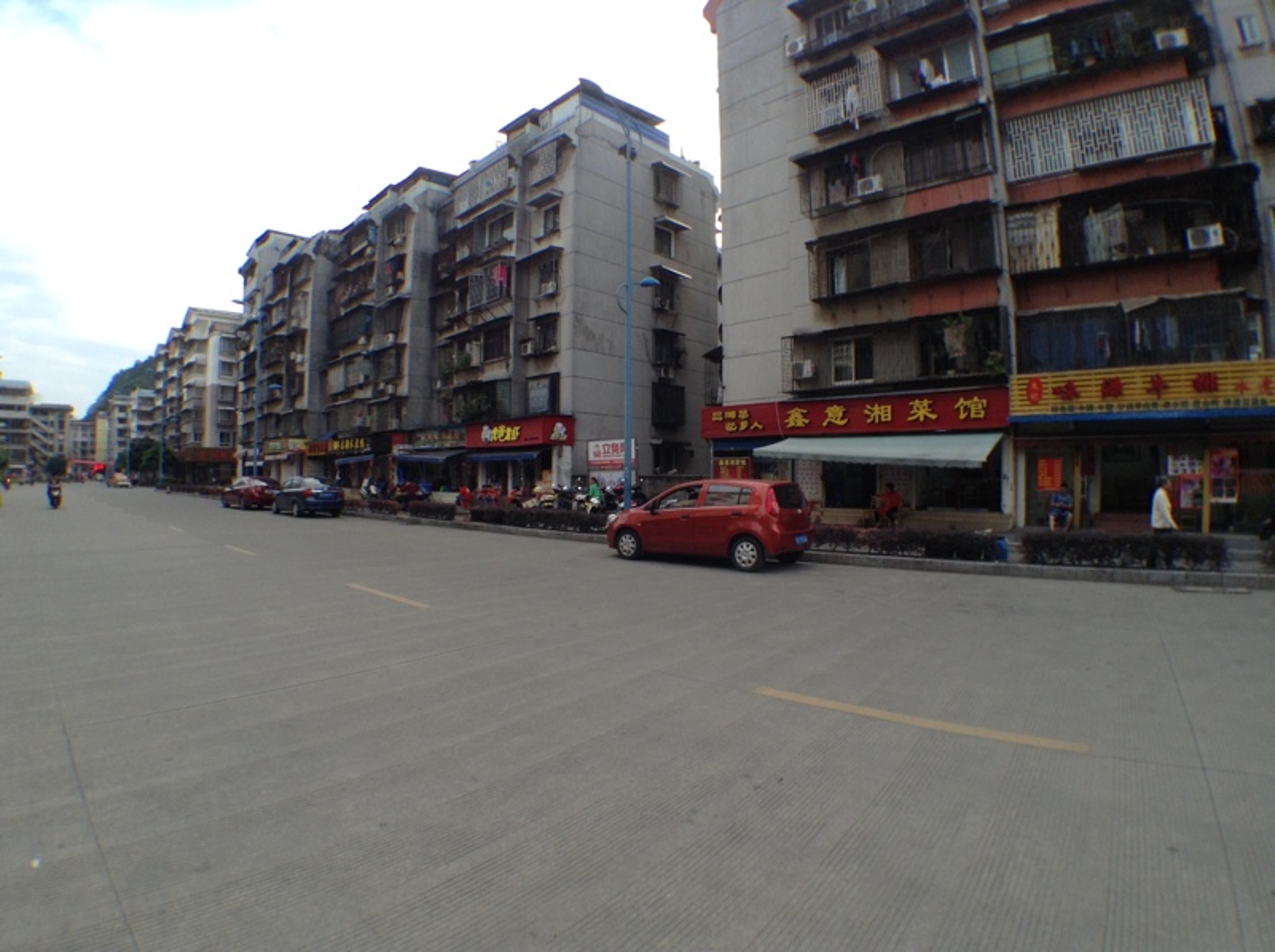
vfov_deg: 42.9
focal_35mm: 33
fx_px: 1214
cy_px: 476
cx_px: 638
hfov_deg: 55.4
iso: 40
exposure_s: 1/120
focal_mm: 3.3
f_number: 2.4
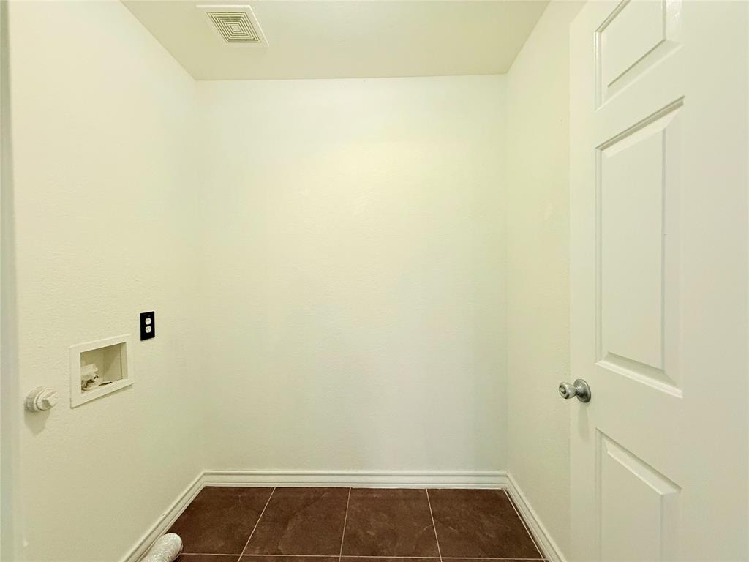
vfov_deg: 85.7
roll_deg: +1.1
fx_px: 303
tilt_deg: -0.5
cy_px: 281
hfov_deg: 102.1
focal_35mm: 14
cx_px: 374
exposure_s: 1/60
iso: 500
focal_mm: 2.22
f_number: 2.2
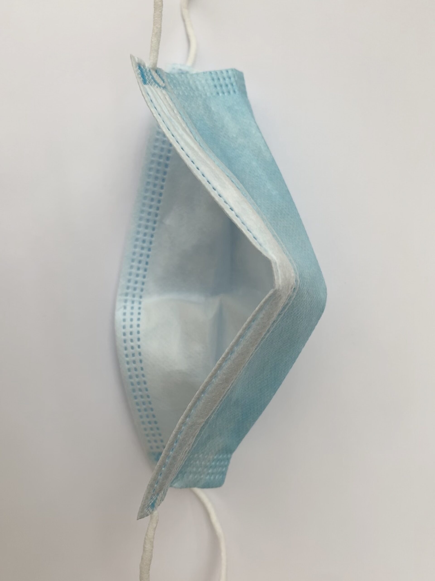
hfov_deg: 53.1
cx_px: 218
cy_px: 290
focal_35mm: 26
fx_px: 436
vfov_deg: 67.3
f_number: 1.8
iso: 32
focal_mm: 4.25
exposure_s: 1/121
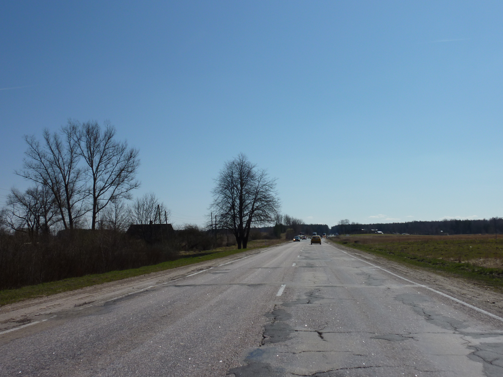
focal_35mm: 37
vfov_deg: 38.7
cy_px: 188
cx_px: 252
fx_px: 538
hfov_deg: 50.1
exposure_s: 1/800
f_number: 5.6
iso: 80
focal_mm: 6.1
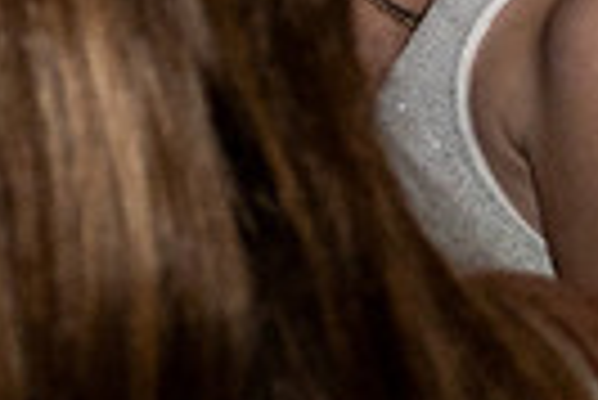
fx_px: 3376
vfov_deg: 6.3
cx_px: -1269
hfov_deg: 8.3
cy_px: -739
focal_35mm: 203
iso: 1250
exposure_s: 1/100
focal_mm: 31
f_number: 4
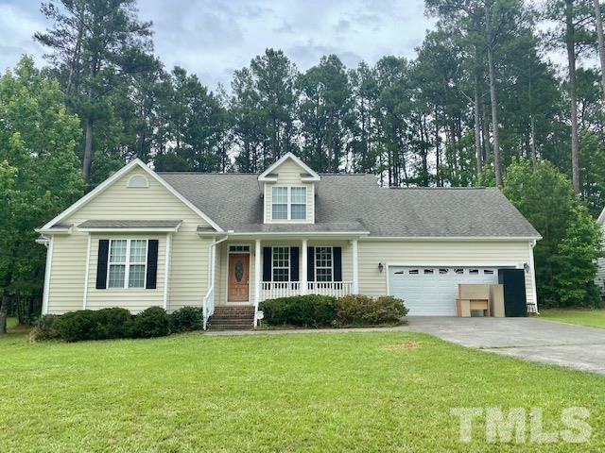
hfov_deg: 67.3
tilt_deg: +9.6
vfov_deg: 53.1
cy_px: 226
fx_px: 454
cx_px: 302
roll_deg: -0.1
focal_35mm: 26
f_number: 1.8
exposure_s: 1/1025
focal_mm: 4.25
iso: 32
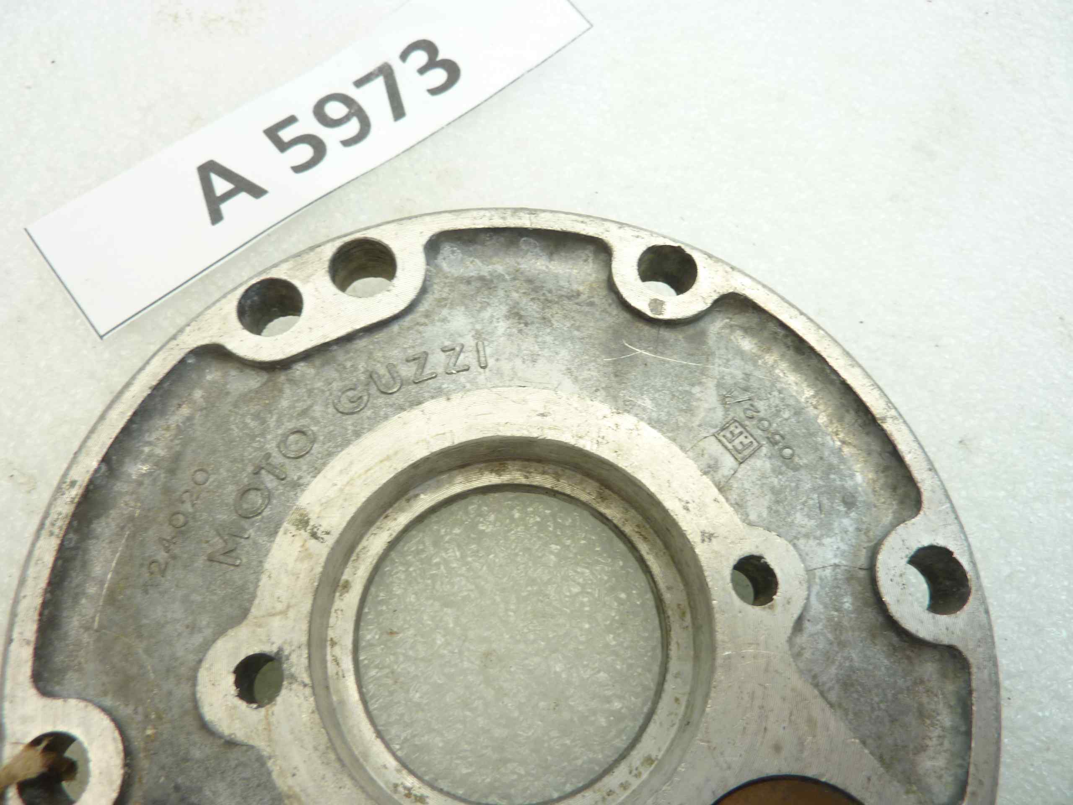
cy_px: 402
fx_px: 775
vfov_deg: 54.9
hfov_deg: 69.4
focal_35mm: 25
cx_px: 536
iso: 80
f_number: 3.3
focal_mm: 4.1
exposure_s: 1/15
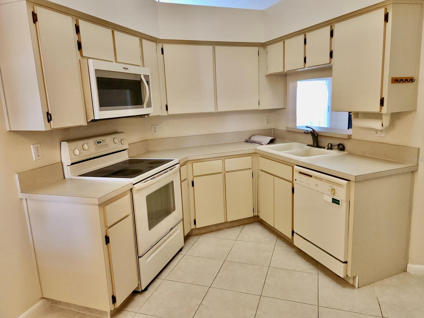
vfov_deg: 56.8
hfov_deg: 71.6
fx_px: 294
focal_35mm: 24
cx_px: 220
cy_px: 159
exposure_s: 1/120
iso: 200
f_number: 1.8
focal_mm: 5.4
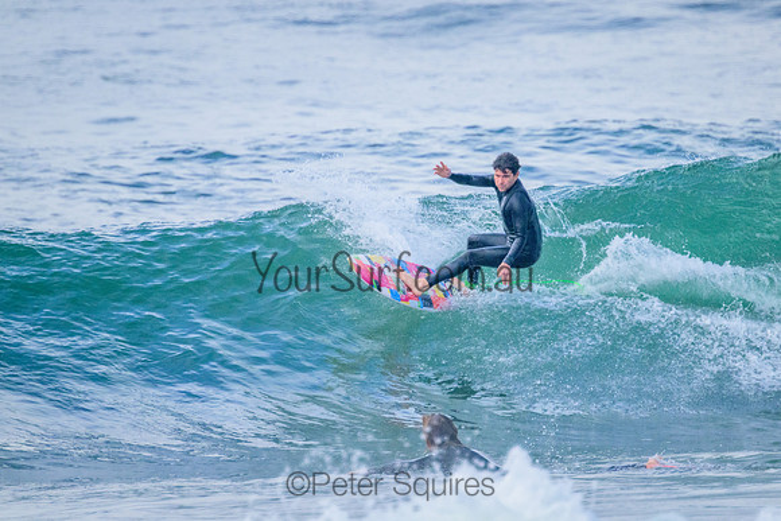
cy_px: 259
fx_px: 18984
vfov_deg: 1.6
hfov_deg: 2.4
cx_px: 427
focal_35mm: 875
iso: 4000
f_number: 11
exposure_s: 1/1250
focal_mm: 800
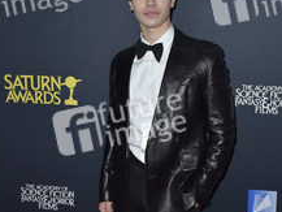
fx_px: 505
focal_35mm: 62
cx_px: 158
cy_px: 190
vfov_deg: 23.1
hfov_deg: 31.1
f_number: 6.3
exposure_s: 1/250
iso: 250
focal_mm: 35
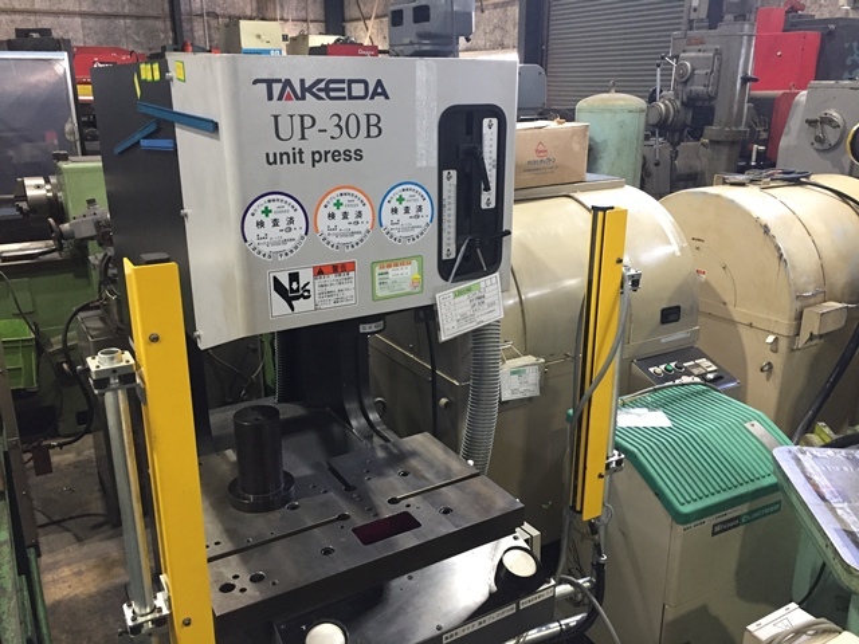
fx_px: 720
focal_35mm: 29
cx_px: 430
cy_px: 322
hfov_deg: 61.7
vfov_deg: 48.2
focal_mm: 4.15
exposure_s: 1/30
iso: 160
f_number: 2.2
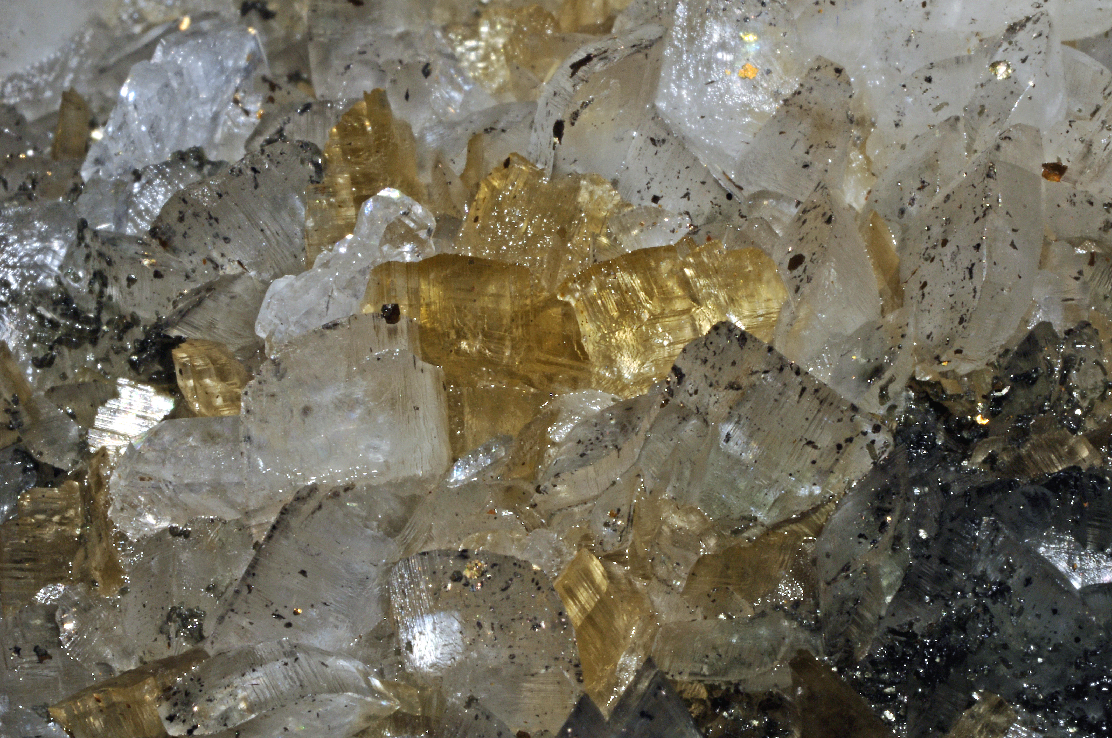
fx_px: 2777
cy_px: 369
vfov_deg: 15.2
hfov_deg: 22.6
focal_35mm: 90
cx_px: 556
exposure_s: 1/60
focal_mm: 60
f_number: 51
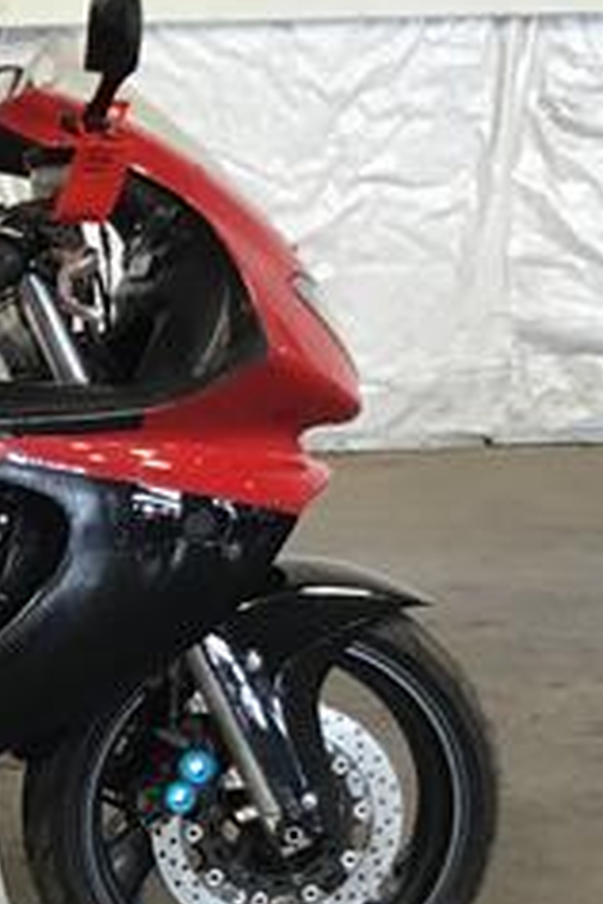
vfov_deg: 23.2
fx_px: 2186
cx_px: -343
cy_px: 652
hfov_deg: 14.5
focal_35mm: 87
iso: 64
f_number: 2.4
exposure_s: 1/30
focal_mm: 3.3
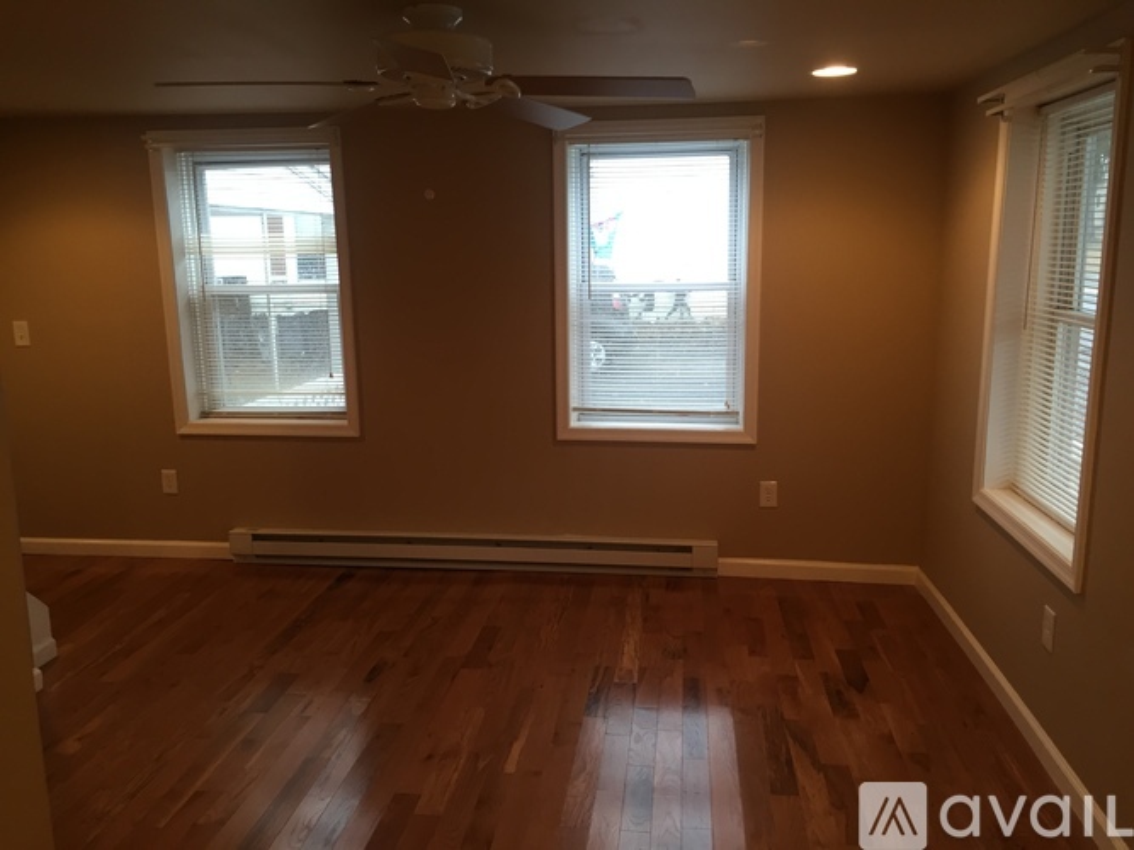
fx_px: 950
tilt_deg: -10.5
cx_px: 567
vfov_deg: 48.2
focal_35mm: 29
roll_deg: -0.2
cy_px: 425
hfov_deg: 61.7
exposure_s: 1/30
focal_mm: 4.15
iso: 80
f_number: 2.2
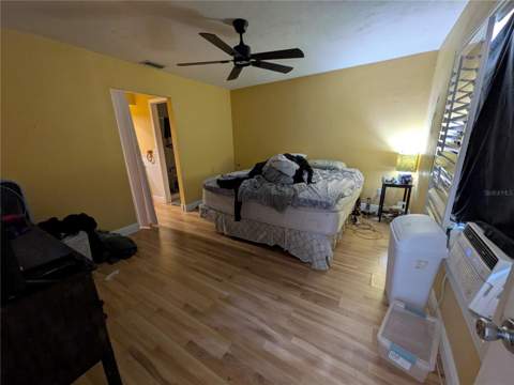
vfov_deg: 85.7
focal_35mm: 14
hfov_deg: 102.1
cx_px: 257
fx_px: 208
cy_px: 192
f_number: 2.2
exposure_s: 1/24
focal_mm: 1.85
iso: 210
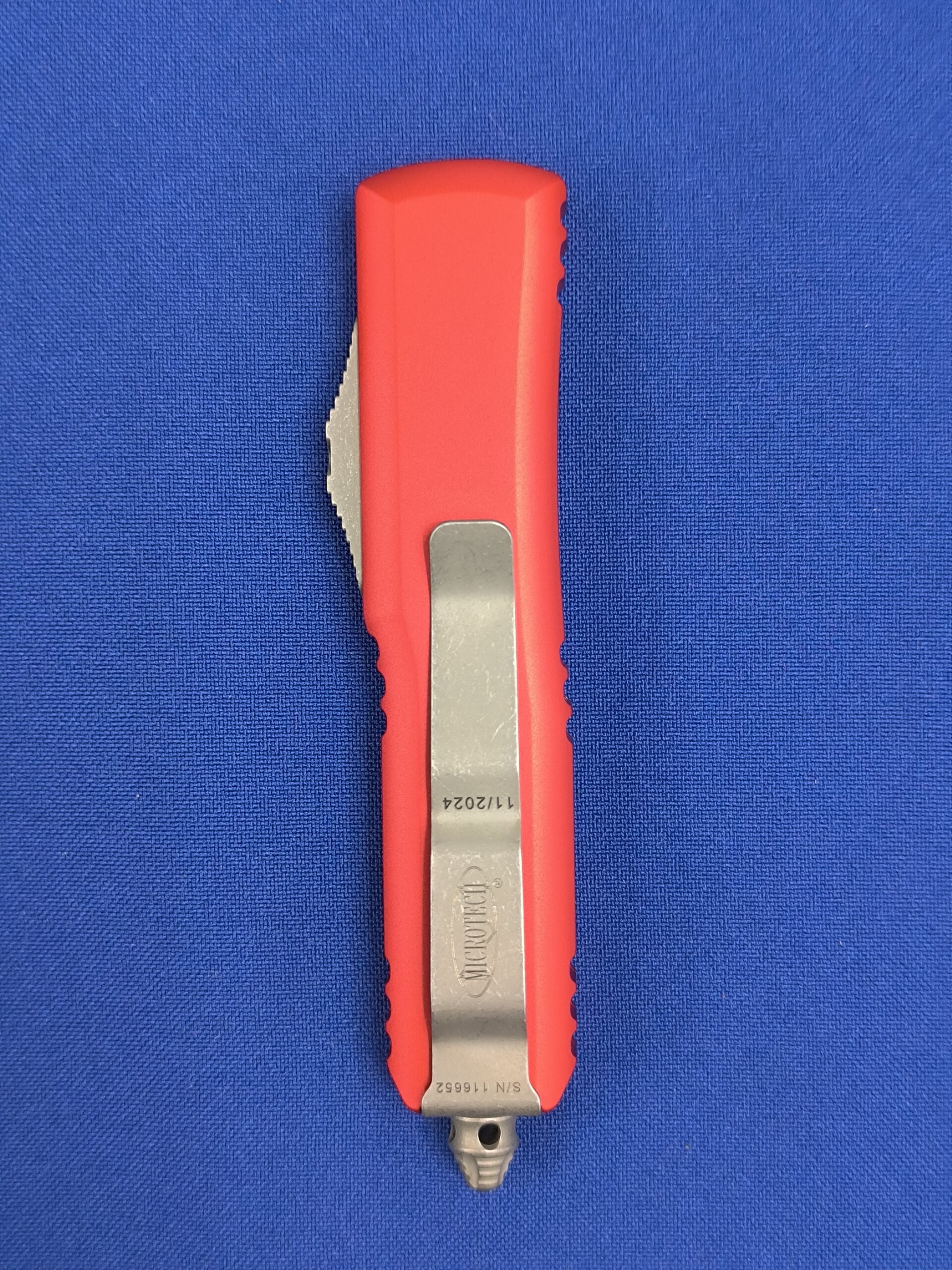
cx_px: 476
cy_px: 635
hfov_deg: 31.5
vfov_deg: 41.2
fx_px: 1687
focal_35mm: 46
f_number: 1.65
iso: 640
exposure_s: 1/100
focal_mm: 6.14
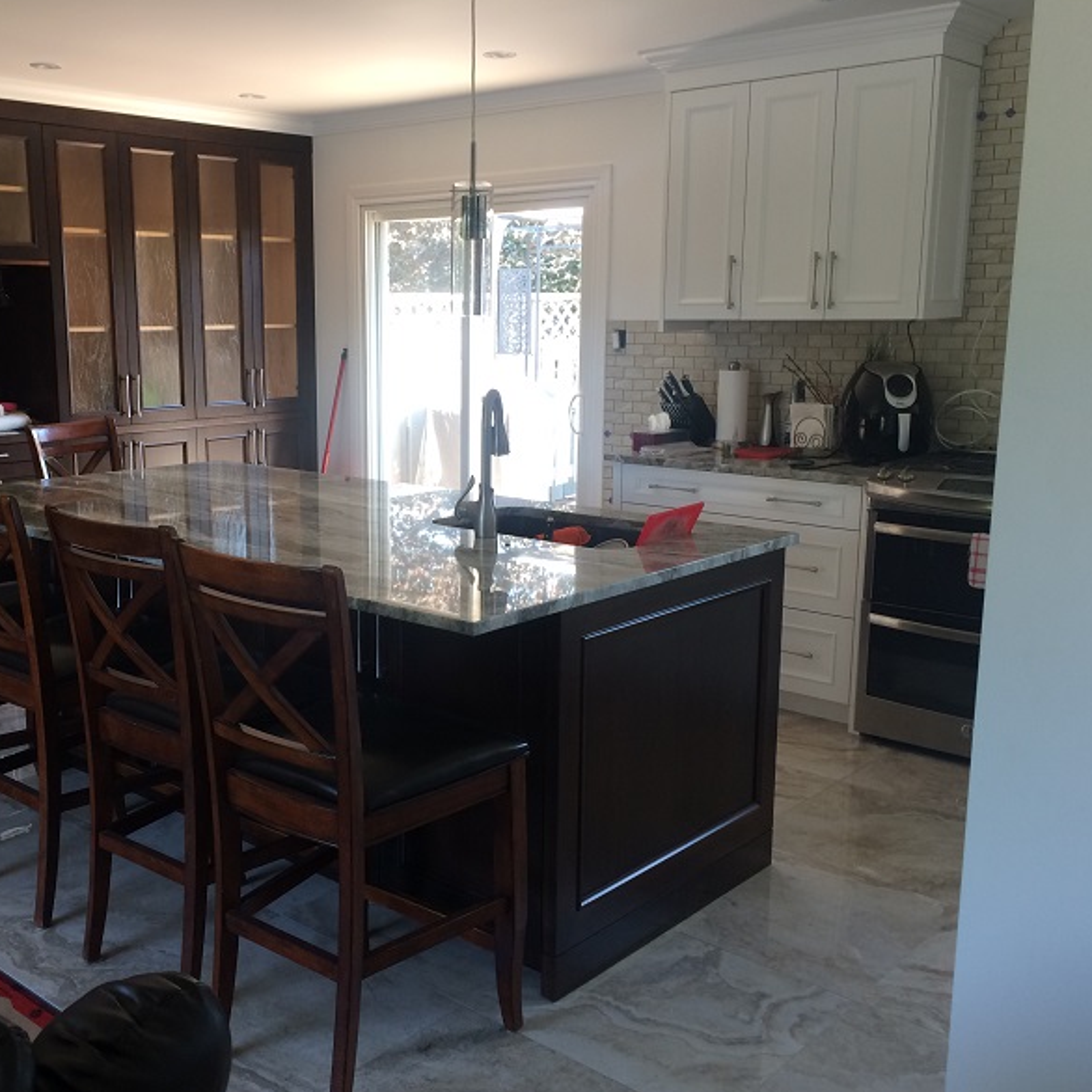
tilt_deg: -11.4
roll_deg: +1.3
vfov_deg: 47.2
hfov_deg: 46.8
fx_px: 1249
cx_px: 404
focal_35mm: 35
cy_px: 546
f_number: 2.2
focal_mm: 4.15
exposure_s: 1/30
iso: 50
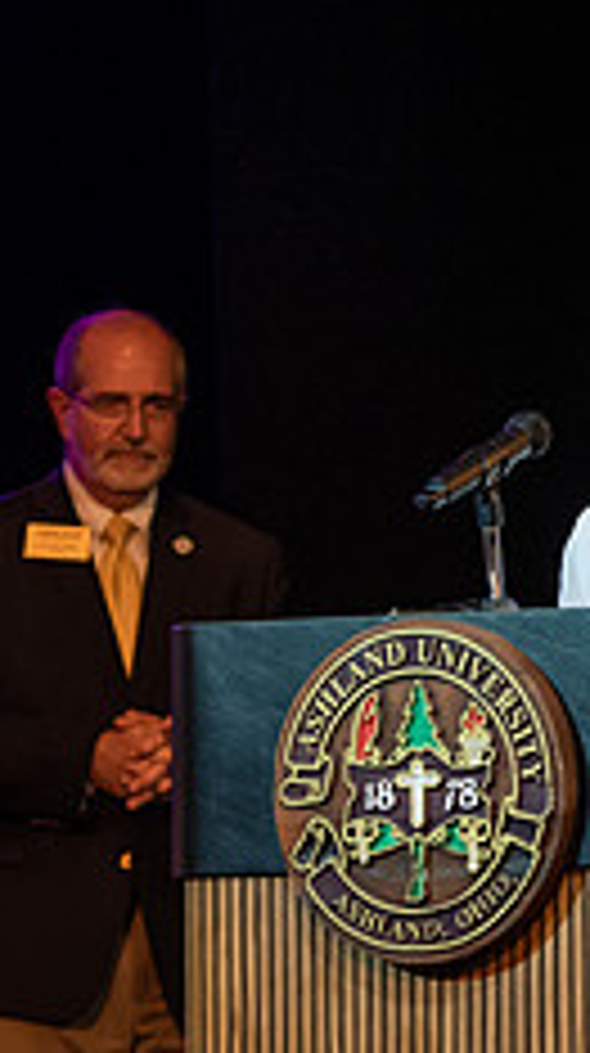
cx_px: 824
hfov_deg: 4.4
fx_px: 7620
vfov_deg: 7.9
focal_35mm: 273
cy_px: 533
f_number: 4
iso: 2000
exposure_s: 1/200
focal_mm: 105
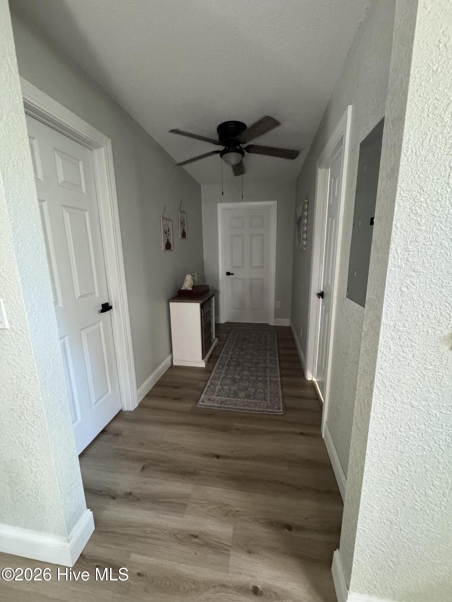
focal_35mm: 14
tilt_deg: -11.9
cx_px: 226
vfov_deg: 102.1
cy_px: 301
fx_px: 244
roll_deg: +1.1
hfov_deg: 85.7
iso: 1250
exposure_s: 1/60
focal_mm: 2.22
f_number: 2.2
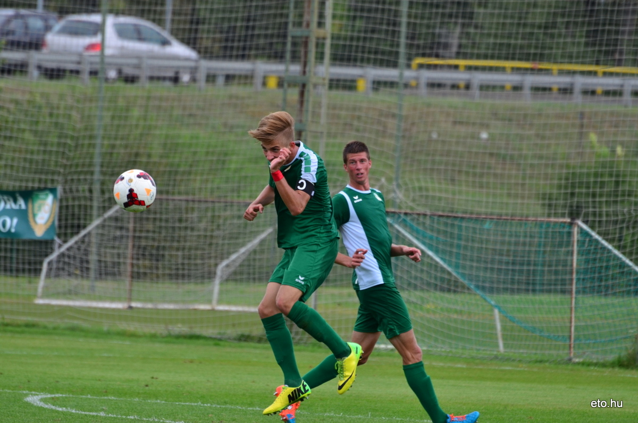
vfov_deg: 3.0
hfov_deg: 4.6
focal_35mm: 450
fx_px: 7959
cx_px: 319
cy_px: 212
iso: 400
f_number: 6.3
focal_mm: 300
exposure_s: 1/800
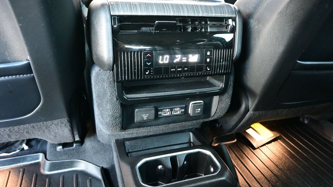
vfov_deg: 44.4
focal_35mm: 26
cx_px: 171
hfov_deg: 71.9
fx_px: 230
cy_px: 99
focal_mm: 16
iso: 4000
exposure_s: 1/25
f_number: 3.5
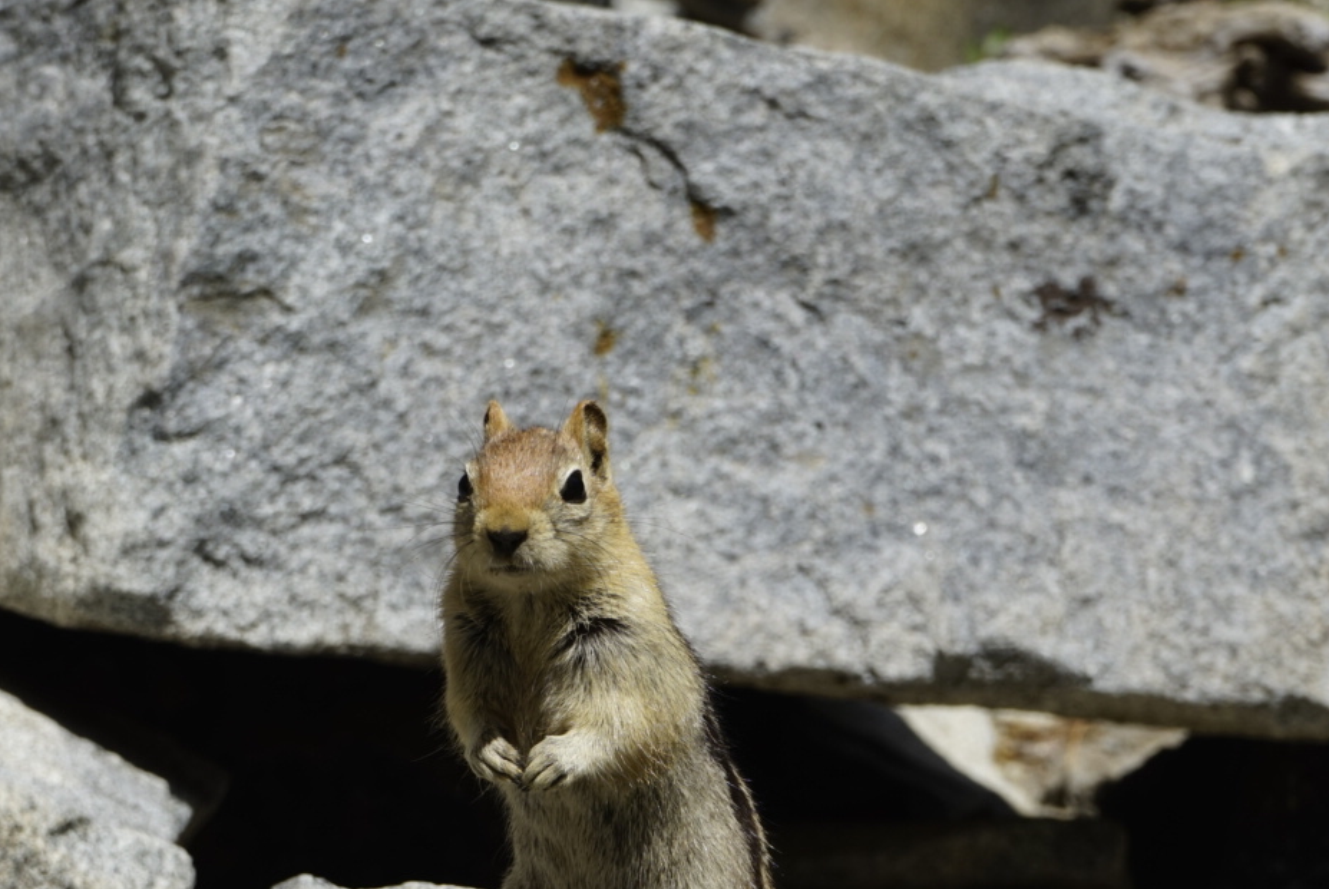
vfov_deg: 11.2
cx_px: 559
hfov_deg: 16.8
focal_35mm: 122
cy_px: 647
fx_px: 4508
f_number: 11
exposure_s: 1/200
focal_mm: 70
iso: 100
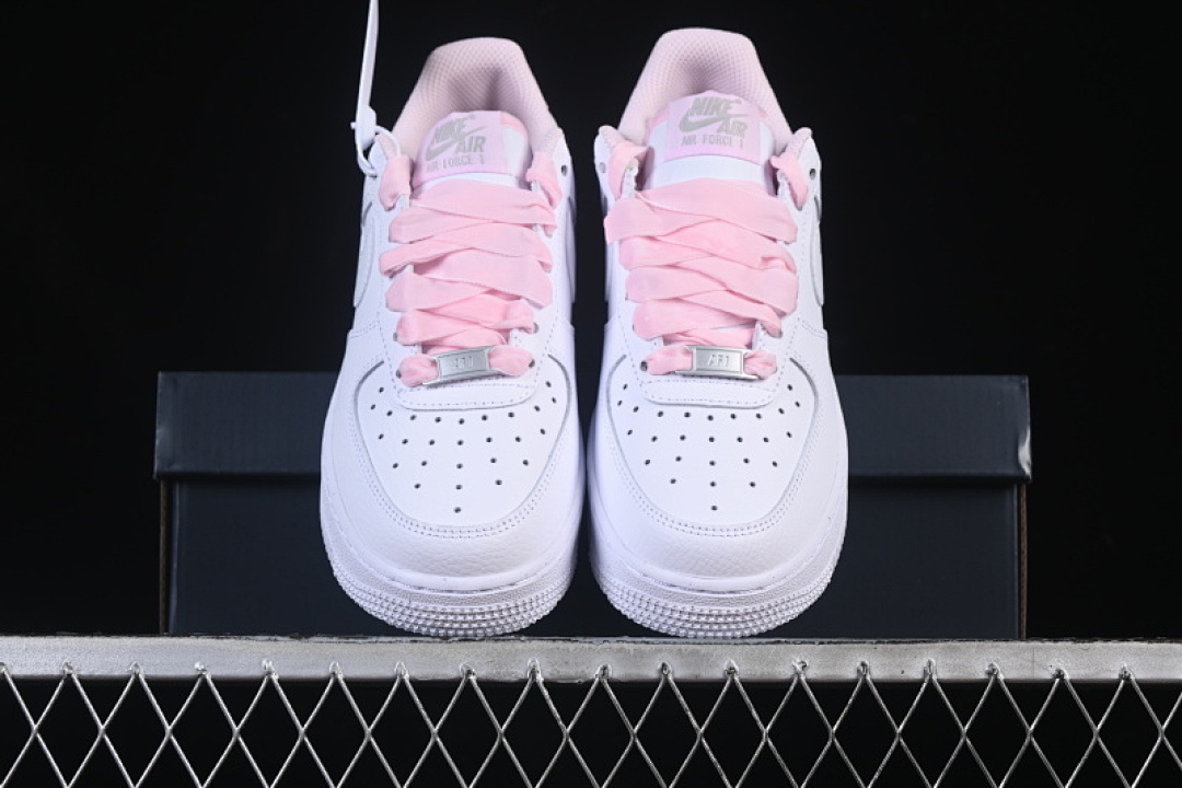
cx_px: 591
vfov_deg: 18.2
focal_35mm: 75
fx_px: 2462
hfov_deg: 27.0
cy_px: 394
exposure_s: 1/100
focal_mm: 50
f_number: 8
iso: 160
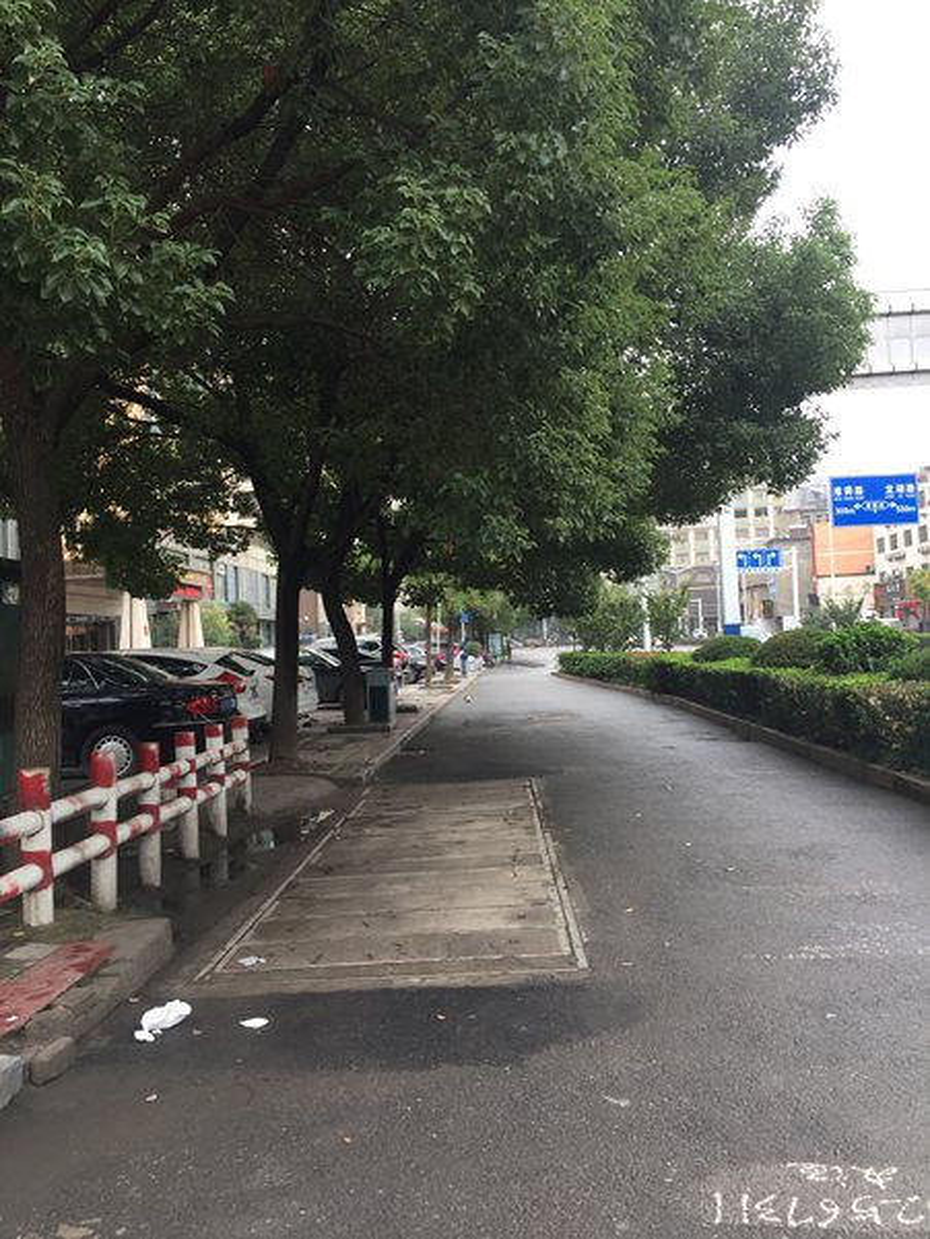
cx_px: 465
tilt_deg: +1.9
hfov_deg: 48.2
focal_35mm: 29
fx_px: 1038
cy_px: 620
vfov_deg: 61.6
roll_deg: +3.1
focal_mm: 4.15
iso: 32
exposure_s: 1/173
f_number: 2.2
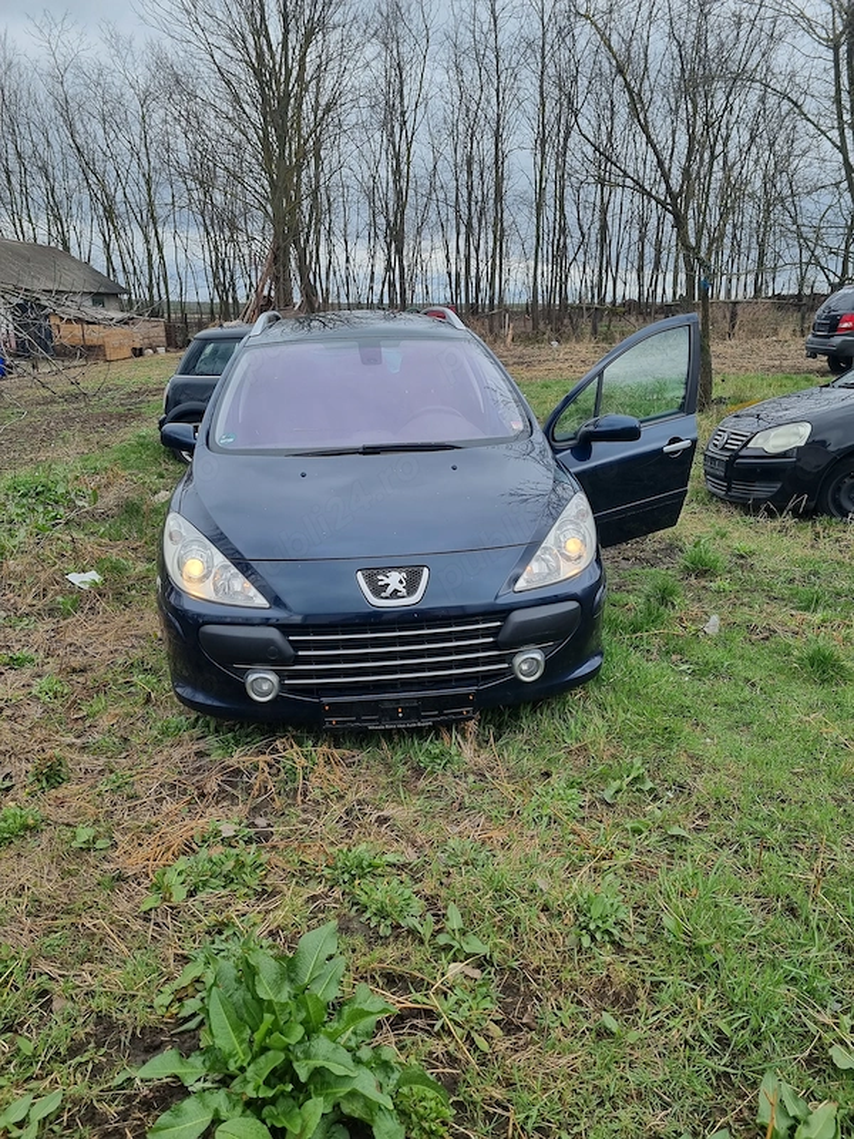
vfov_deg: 67.3
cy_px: 570
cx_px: 427
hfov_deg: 53.1
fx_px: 855
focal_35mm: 26
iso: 50
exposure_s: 1/898
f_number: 1.8
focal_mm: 5.4
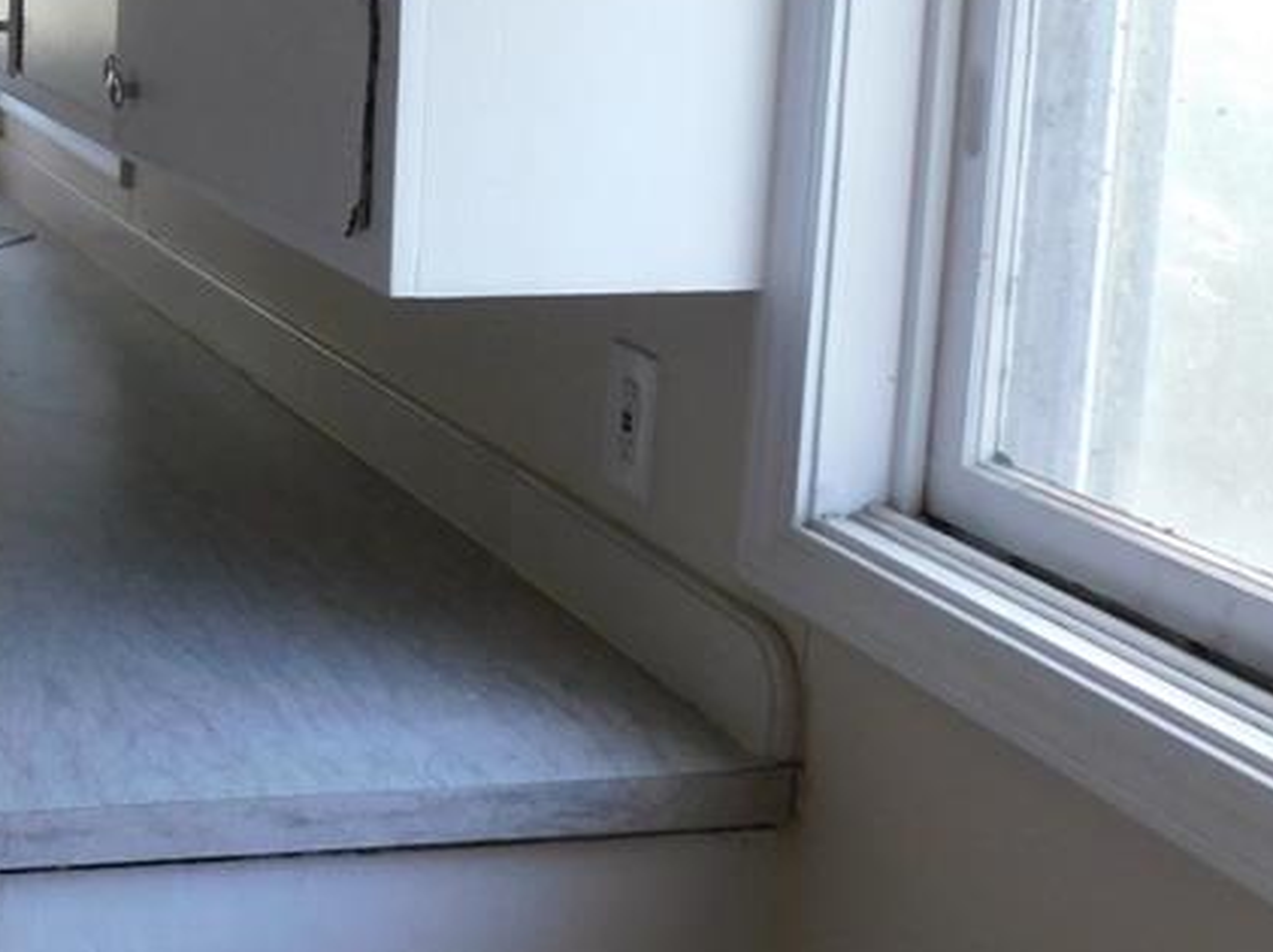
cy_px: 151
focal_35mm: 56
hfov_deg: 30.8
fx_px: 2058
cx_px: -118
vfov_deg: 25.5
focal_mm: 4
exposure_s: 1/30
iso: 180
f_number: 3
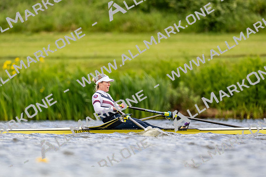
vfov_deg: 1.5
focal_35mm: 900
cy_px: 88
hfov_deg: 2.3
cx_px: 133
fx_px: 6646
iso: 720
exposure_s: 1/2500
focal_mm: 600
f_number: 4
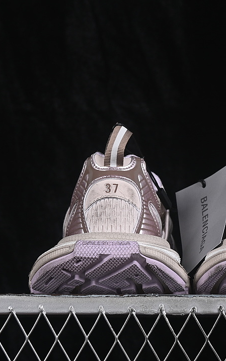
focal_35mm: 115
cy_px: 180
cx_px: 193
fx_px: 1133
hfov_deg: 11.3
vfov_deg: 18.1
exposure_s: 1/80
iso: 160
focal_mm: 50
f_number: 8
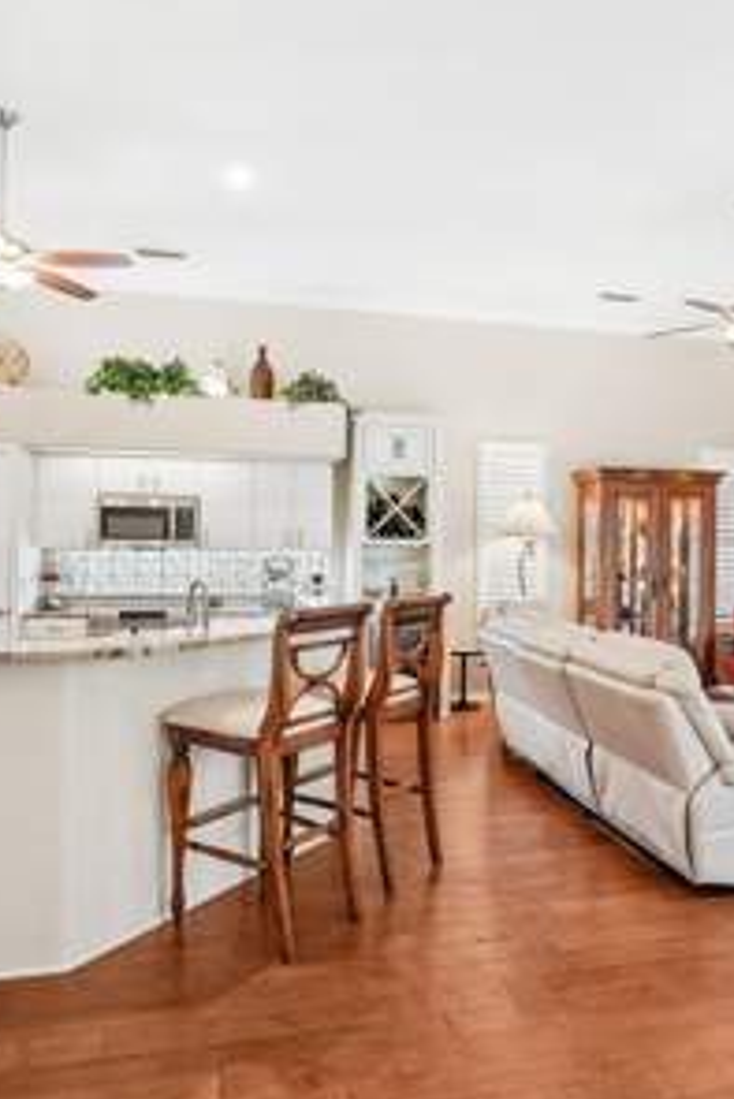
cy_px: 546
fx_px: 794
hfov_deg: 49.5
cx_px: 417
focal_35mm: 26
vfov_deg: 69.4
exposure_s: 1/10
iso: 400
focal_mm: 16
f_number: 8
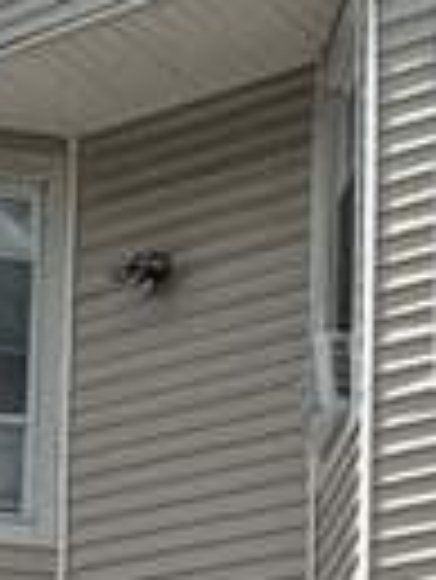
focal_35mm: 127
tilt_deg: +12.5
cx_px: 373
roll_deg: -1.7
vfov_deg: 14.8
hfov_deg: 11.6
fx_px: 2129
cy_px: 776
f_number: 1.78
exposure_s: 1/5319
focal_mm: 6.76
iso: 80
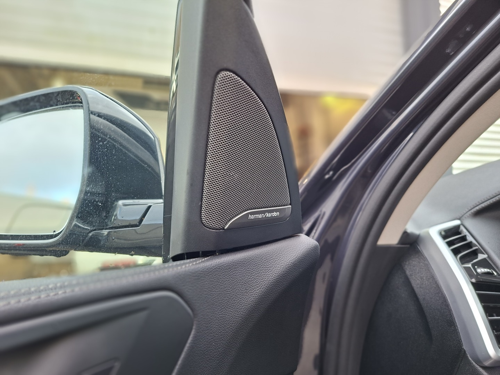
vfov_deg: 58.9
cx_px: 250
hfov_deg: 73.9
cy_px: 188
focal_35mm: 23
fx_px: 332
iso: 125
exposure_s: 1/100
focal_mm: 5.54
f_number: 1.8
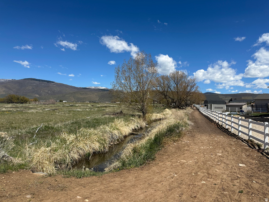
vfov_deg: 56.8
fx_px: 187
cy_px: 101
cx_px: 134
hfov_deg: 71.6
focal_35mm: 24
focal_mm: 6.86
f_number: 1.78
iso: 80
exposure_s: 1/7042
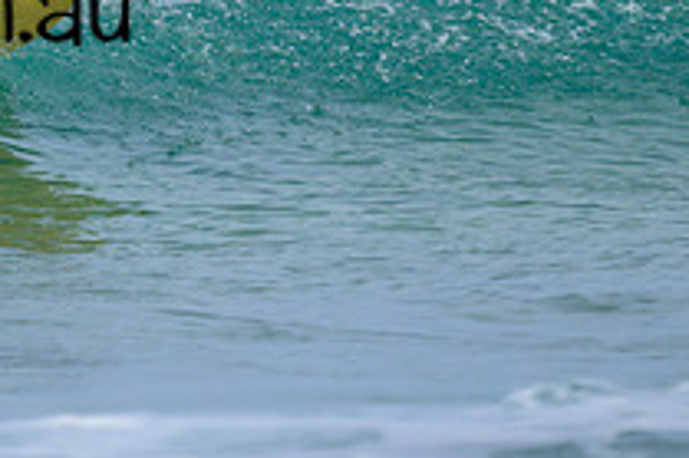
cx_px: -349
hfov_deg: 0.7
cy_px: -151
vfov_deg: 0.4
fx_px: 58422
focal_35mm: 3055
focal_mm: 800
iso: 280
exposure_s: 1/2000
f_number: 6.3
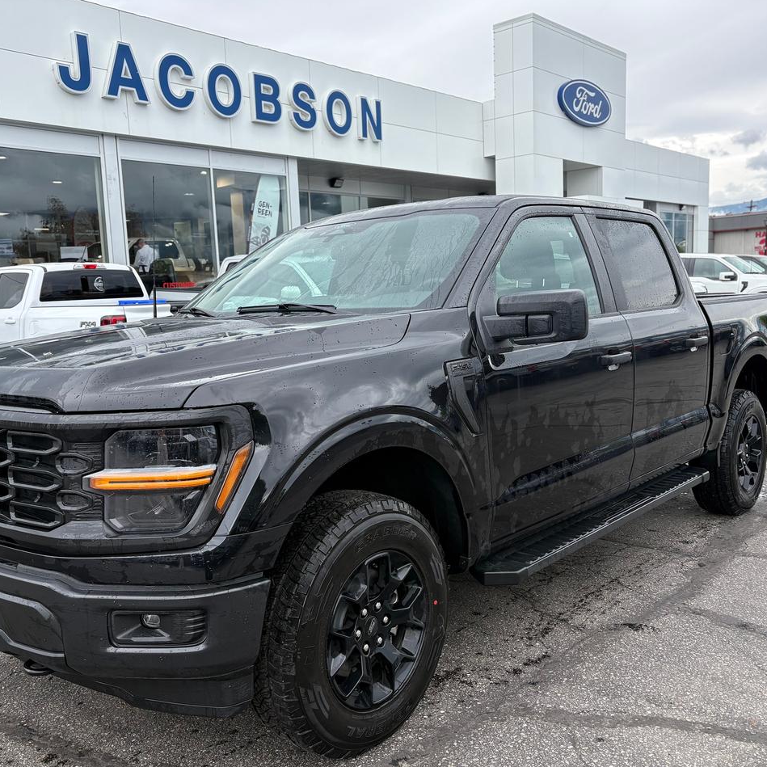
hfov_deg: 52.4
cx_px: 333
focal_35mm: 31
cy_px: 385
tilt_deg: -7.2
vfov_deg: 52.5
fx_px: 777
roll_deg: +2.4
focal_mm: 5.96
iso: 64
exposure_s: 1/945
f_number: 1.6
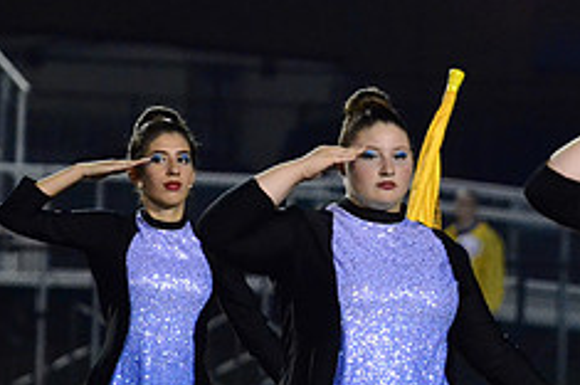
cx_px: 689
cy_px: 328
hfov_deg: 2.8
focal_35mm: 740
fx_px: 11906
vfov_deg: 1.9
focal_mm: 200
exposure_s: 1/320
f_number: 5.6
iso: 6400
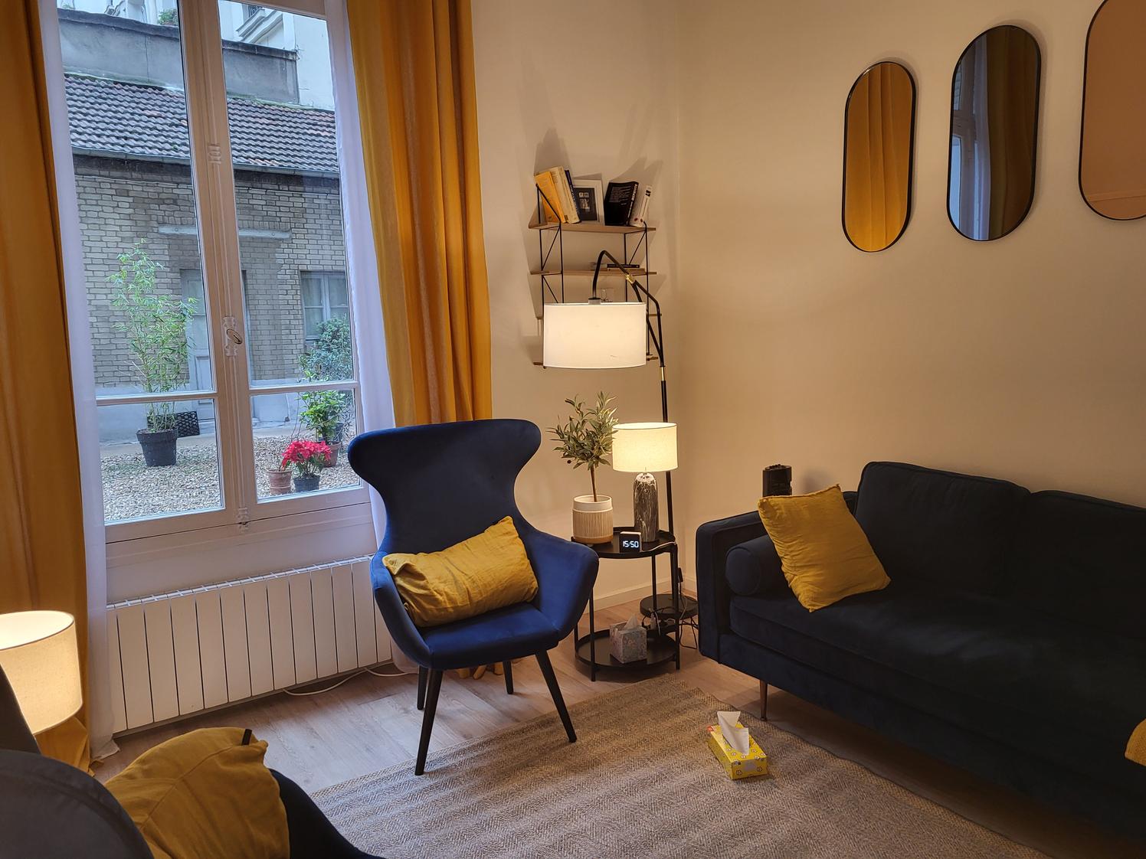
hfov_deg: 67.3
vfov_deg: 53.1
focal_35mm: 26
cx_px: 573
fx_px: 861
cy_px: 430
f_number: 1.8
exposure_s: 1/50
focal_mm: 5.4
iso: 200
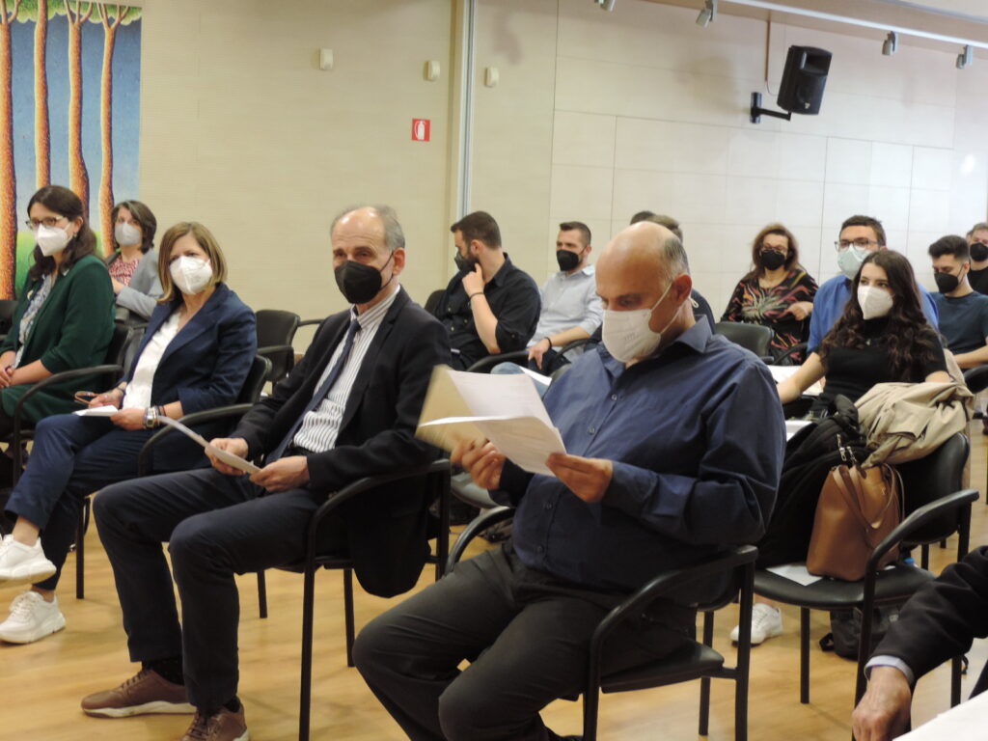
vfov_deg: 29.1
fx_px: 1427
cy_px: 370
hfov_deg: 38.2
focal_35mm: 50
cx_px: 494
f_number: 3.6
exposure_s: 1/13
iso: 400
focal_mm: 8.9
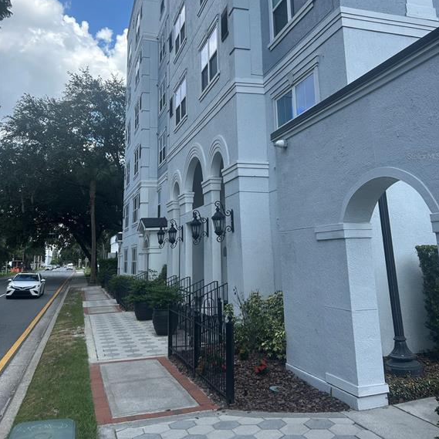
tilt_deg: +13.3
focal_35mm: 31
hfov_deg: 52.5
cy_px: 156
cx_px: 220
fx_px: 445
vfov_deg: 51.8
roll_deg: -0.9
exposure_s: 1/1621
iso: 50
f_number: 1.5
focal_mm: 5.7
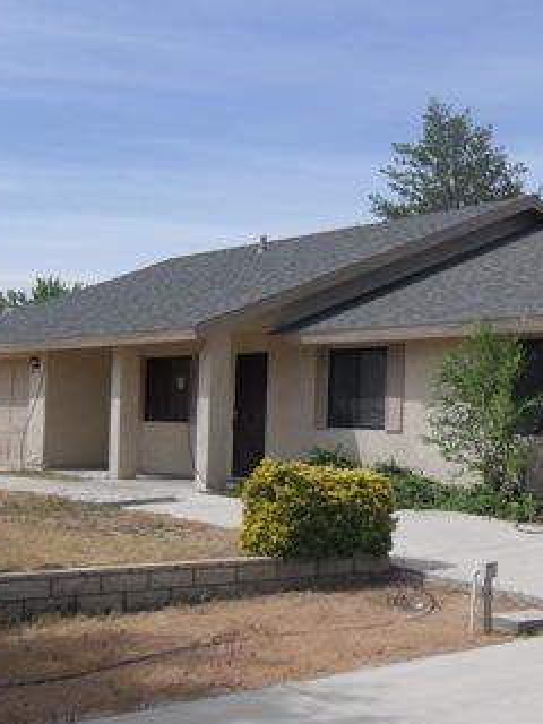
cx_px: 480
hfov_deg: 25.4
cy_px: 360
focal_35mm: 56
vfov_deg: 34.3
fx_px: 1171
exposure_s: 1/180
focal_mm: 5
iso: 80
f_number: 9.5
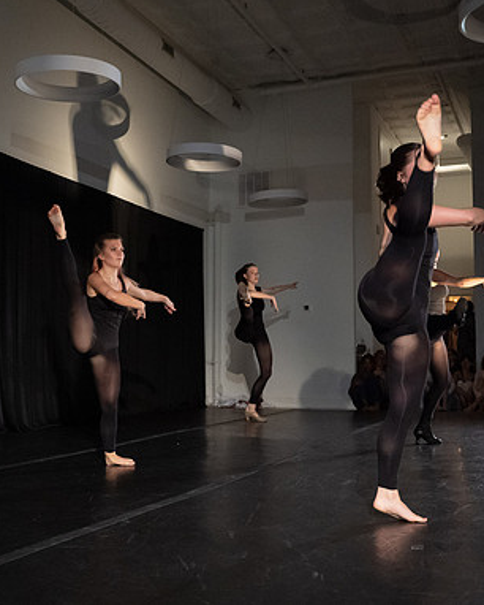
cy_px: 298
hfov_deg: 33.4
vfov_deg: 41.1
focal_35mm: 45
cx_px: 193
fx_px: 805
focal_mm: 28
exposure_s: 1/400
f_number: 4
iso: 6400
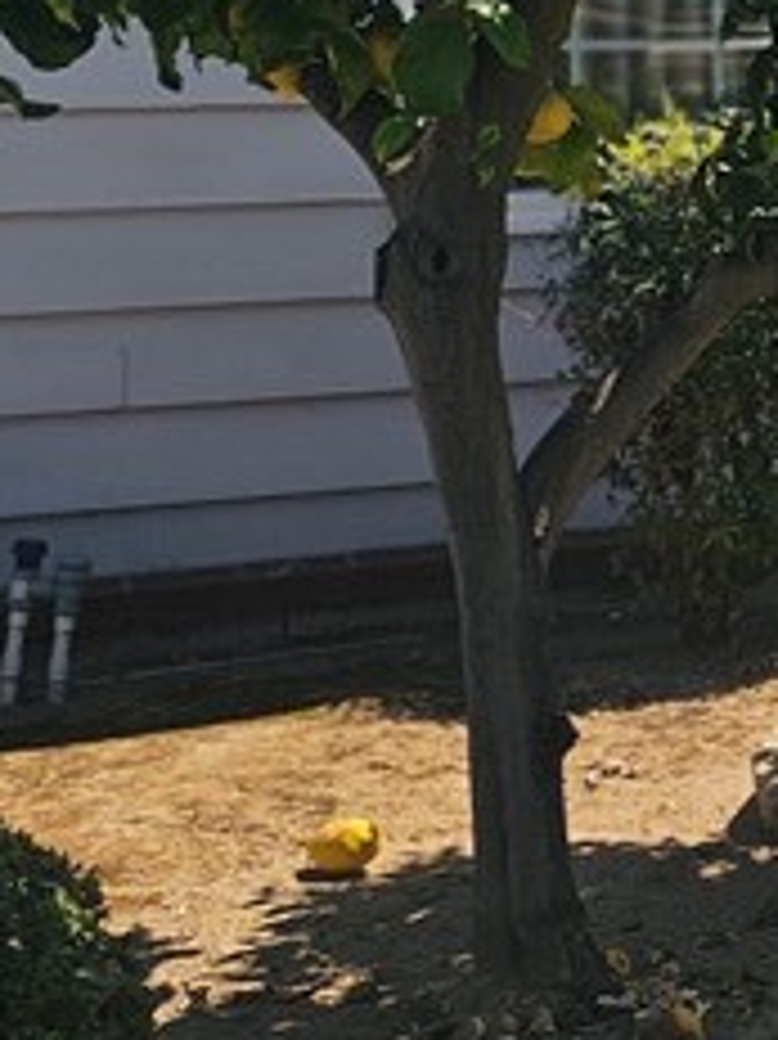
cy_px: 225
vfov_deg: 19.1
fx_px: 3059
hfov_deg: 12.3
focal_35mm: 102
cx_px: 1682
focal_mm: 6.3
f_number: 1.7
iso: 10
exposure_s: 1/645
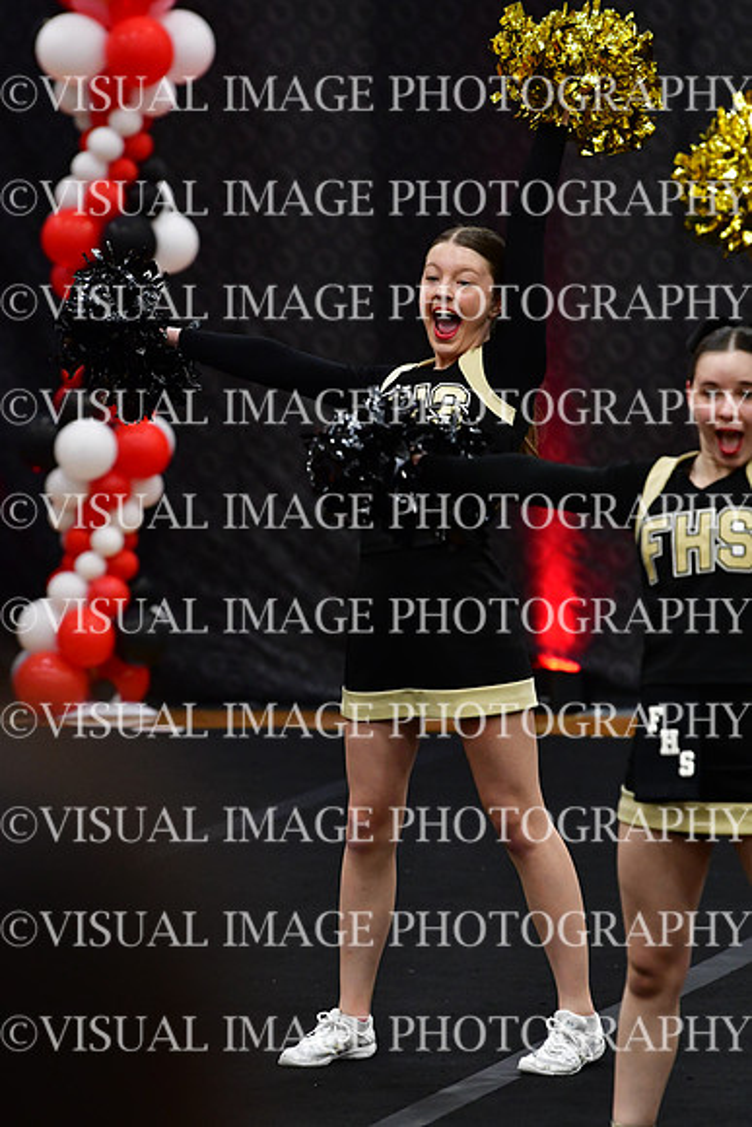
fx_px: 9394
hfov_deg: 4.6
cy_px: 564
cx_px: 376
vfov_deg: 6.9
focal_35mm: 300
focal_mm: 200
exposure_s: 1/500
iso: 4000
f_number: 4
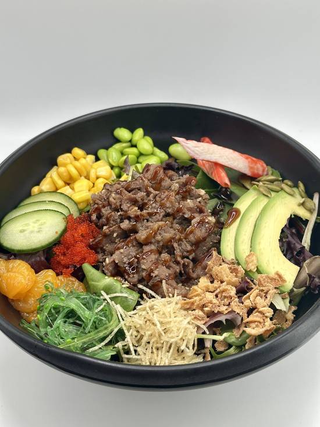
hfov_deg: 30.3
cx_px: 160
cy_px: 214
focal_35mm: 48
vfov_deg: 39.7
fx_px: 591
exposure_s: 1/651
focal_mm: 6.86
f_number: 1.78
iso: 64
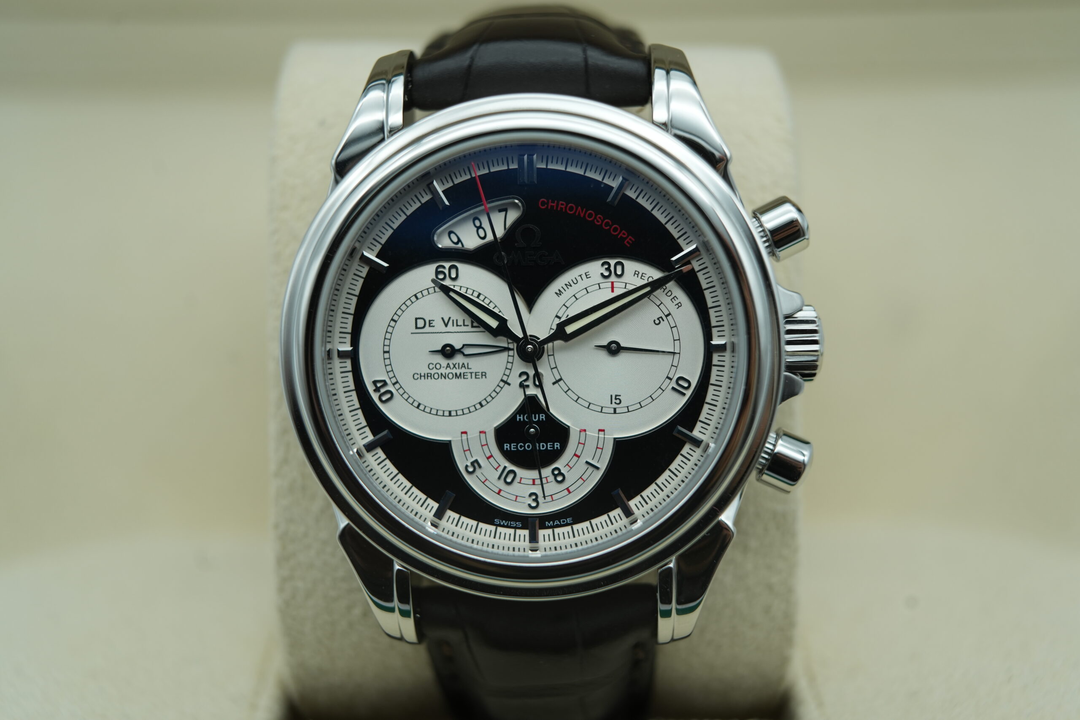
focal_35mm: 35
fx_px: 1050
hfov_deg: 54.4
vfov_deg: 37.9
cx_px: 540
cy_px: 360
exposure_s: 1/250
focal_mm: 35
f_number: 5
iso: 400
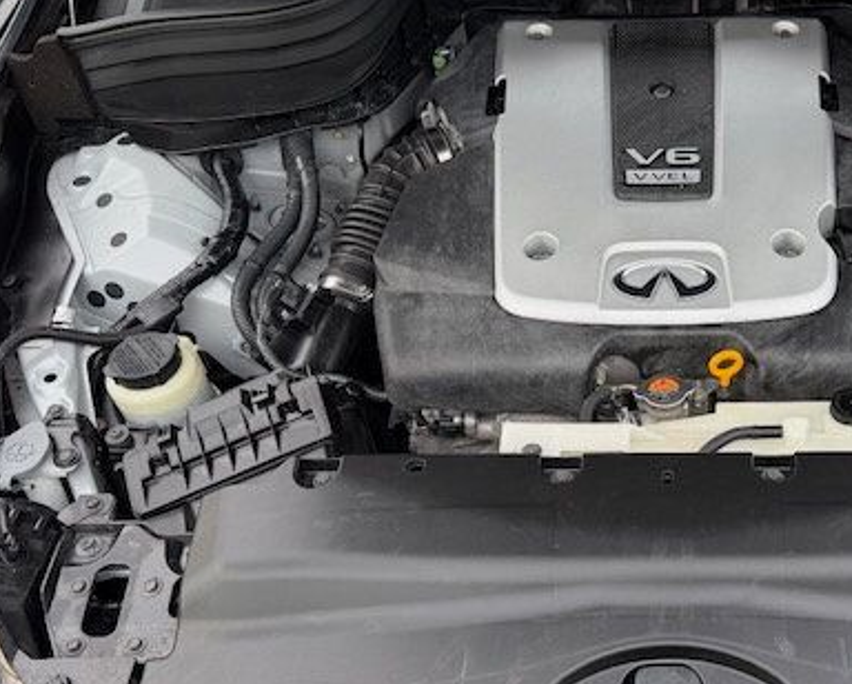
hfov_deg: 44.8
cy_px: 440
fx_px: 984
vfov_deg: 38.0
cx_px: 666
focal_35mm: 39
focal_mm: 6.76
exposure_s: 1/214
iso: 160
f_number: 1.78
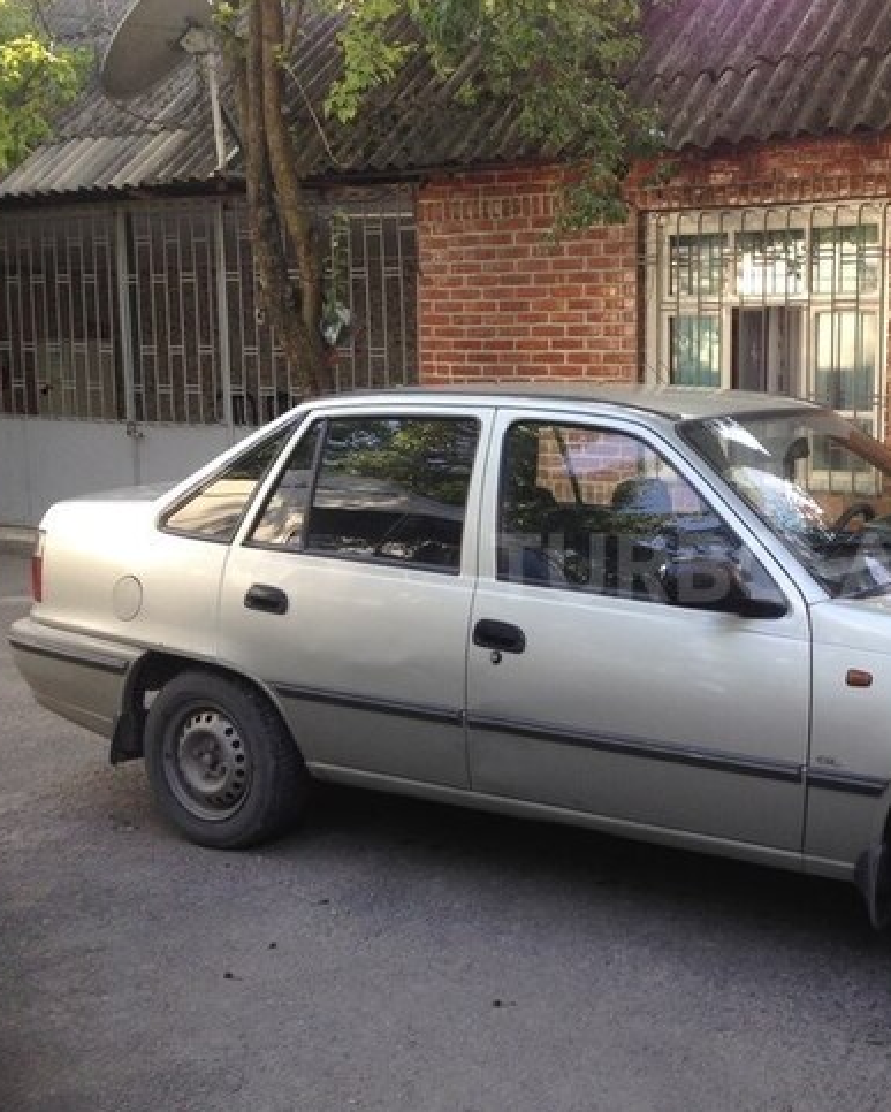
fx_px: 1449
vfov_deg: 42.0
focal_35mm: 44
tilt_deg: -8.1
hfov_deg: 33.1
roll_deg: -0.7
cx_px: 725
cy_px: 568
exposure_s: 1/136
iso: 50
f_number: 2.4
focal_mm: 4.12
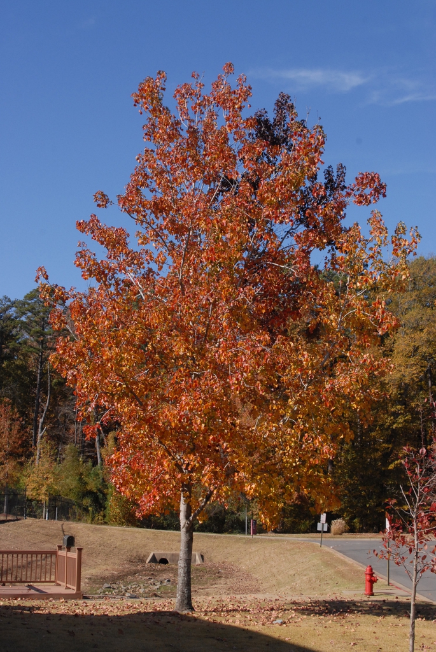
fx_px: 951
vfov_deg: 37.8
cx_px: 218
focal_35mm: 52
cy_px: 326
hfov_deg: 25.8
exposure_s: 1/350
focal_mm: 35
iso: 400
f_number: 10
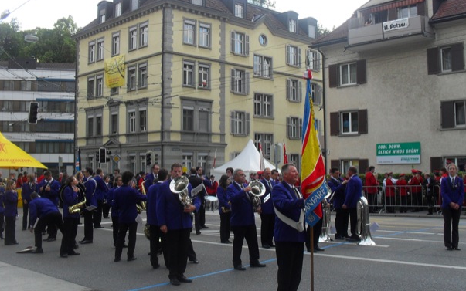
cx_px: 250
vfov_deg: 32.0
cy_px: 133
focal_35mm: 40
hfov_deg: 49.2
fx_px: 508
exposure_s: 1/180
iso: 100
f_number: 3.2
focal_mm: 6.3
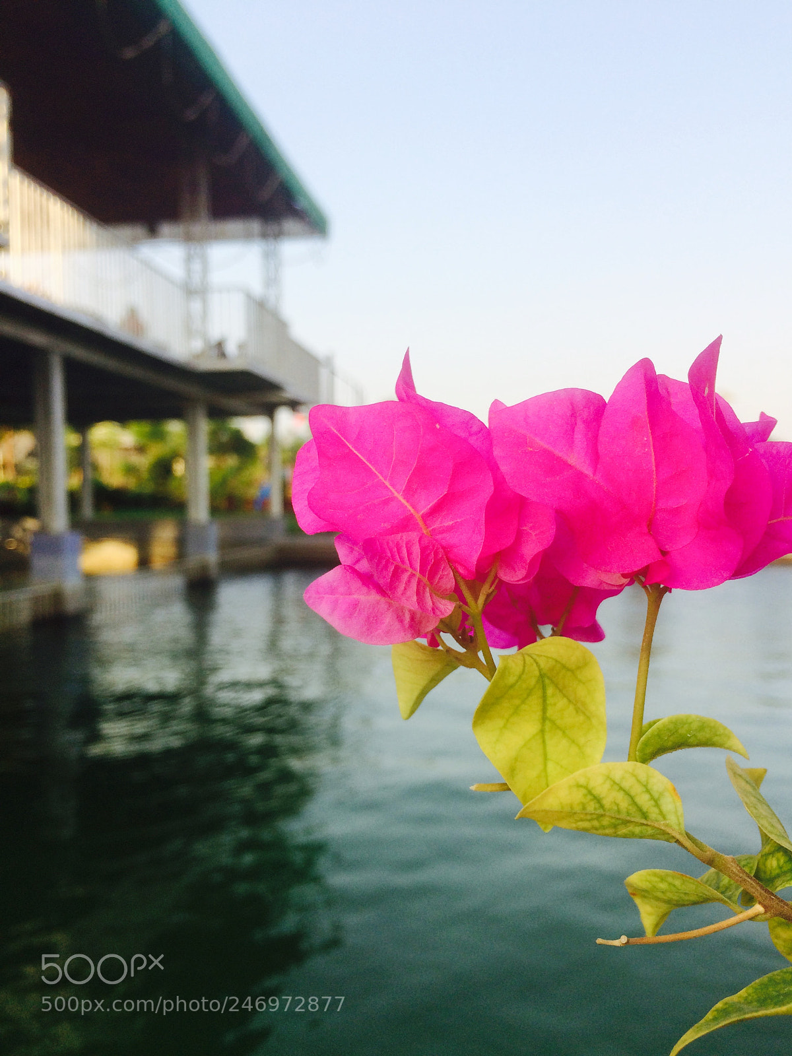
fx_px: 885
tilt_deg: -3.8
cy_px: 528
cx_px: 396
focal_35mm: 29
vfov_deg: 61.7
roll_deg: +2.1
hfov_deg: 48.2
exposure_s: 1/519
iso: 32
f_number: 2.2
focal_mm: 4.15
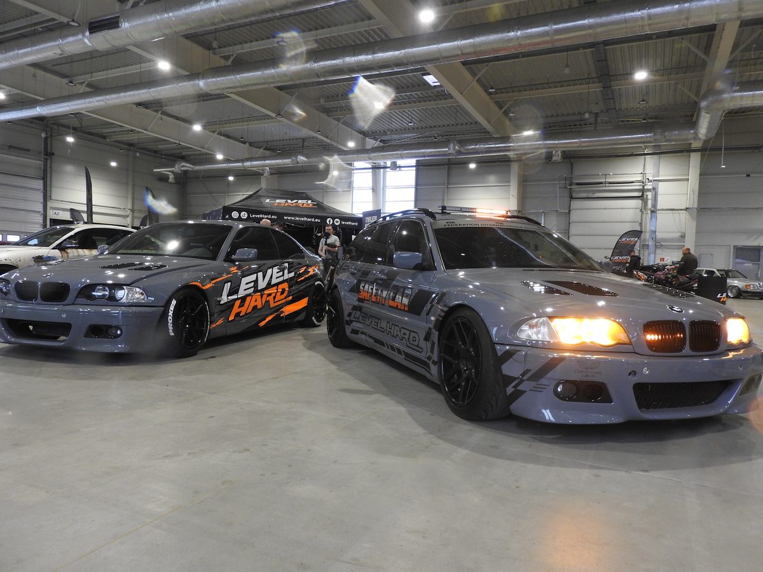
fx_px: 529
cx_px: 382
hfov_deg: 71.6
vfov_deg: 56.8
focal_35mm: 24
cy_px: 286
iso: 220
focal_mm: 4.3
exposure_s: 1/30
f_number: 3.3
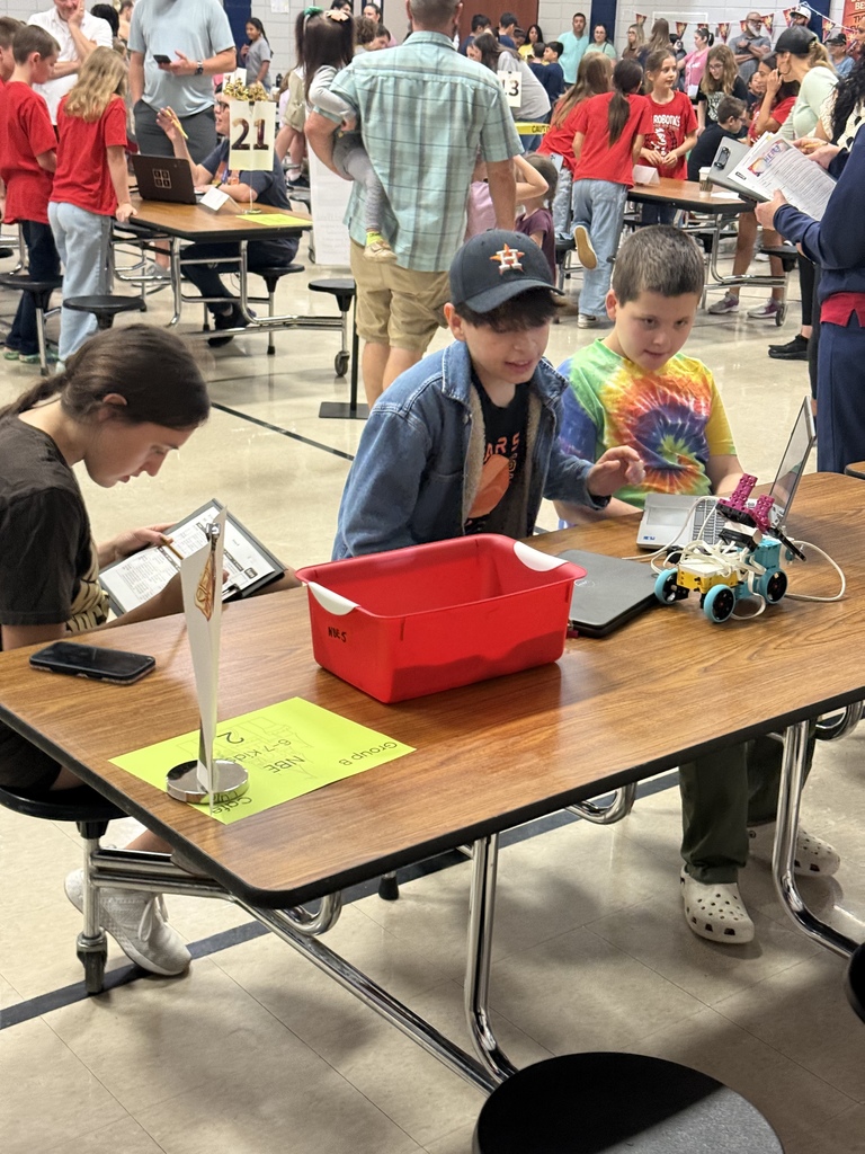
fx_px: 1599
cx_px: 432
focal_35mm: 48
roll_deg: -2.0
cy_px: 577
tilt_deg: -17.7
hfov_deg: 30.3
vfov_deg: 39.7
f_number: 1.78
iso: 200
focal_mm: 6.76
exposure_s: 1/40
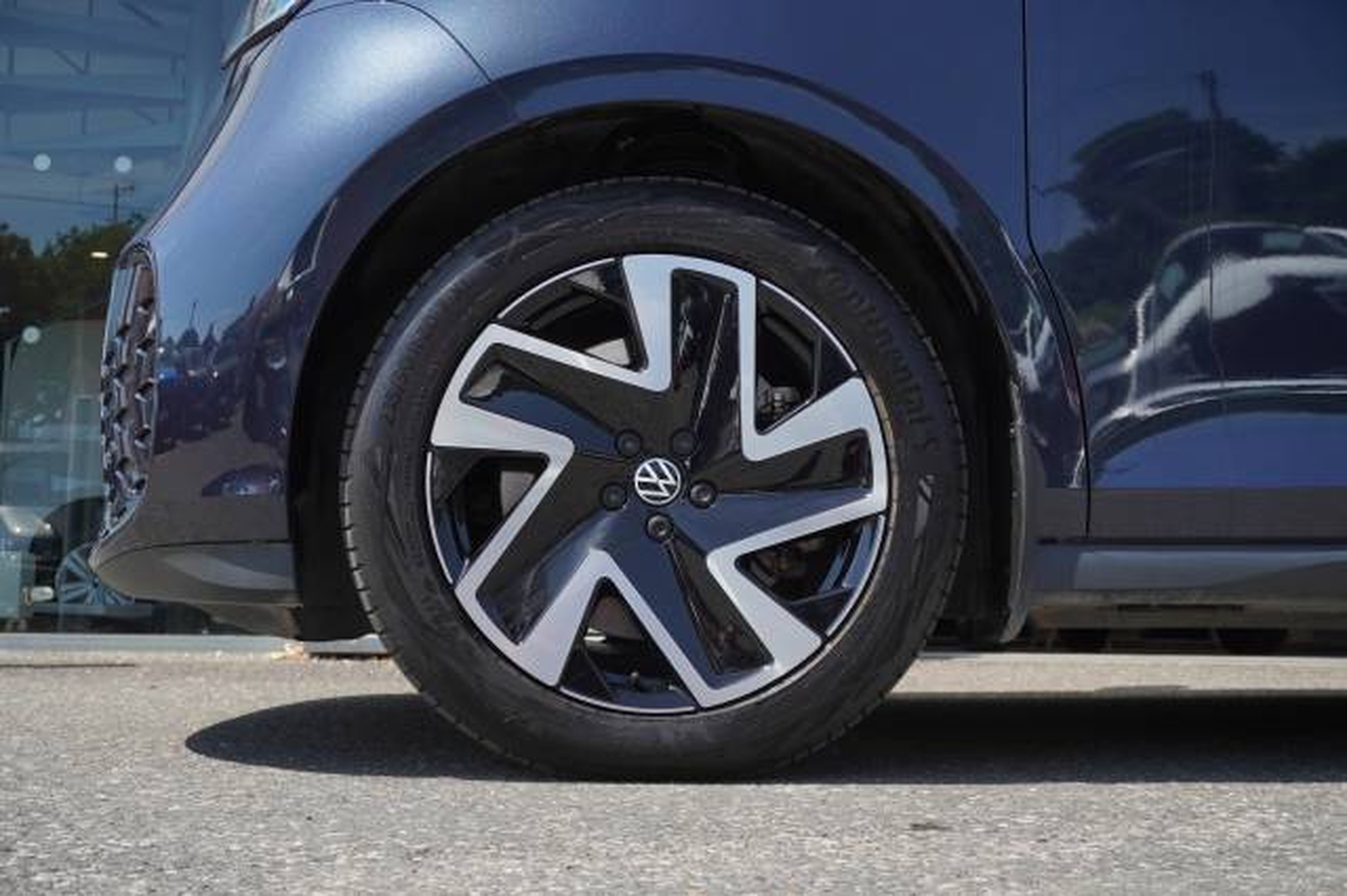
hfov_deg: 46.4
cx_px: 674
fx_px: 1571
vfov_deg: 31.9
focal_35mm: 42
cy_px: 448
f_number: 5.6
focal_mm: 28
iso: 400
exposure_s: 1/640
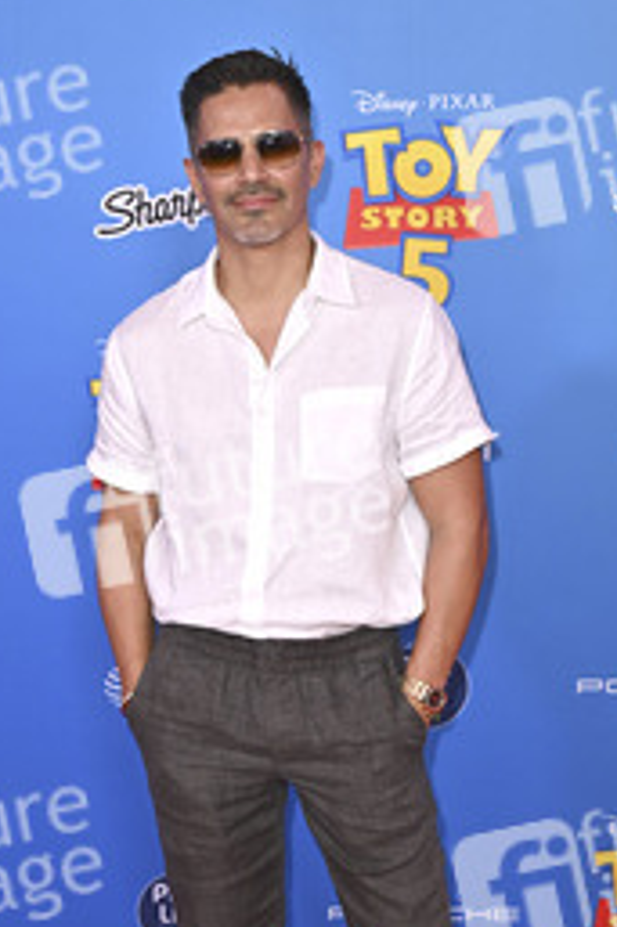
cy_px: 693
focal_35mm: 70
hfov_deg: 19.4
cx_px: 310
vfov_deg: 28.4
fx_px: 1802
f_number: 6.3
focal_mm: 45
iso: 1250
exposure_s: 1/250
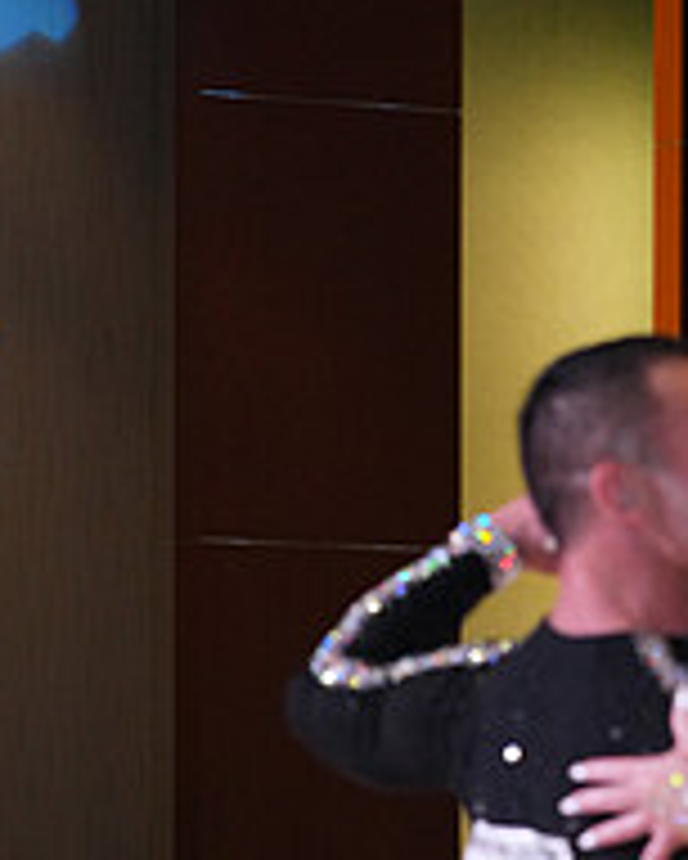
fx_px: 6460
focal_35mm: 254
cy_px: 1157
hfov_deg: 6.1
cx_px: 812
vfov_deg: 7.5
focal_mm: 89
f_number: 5
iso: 2500
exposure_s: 1/250
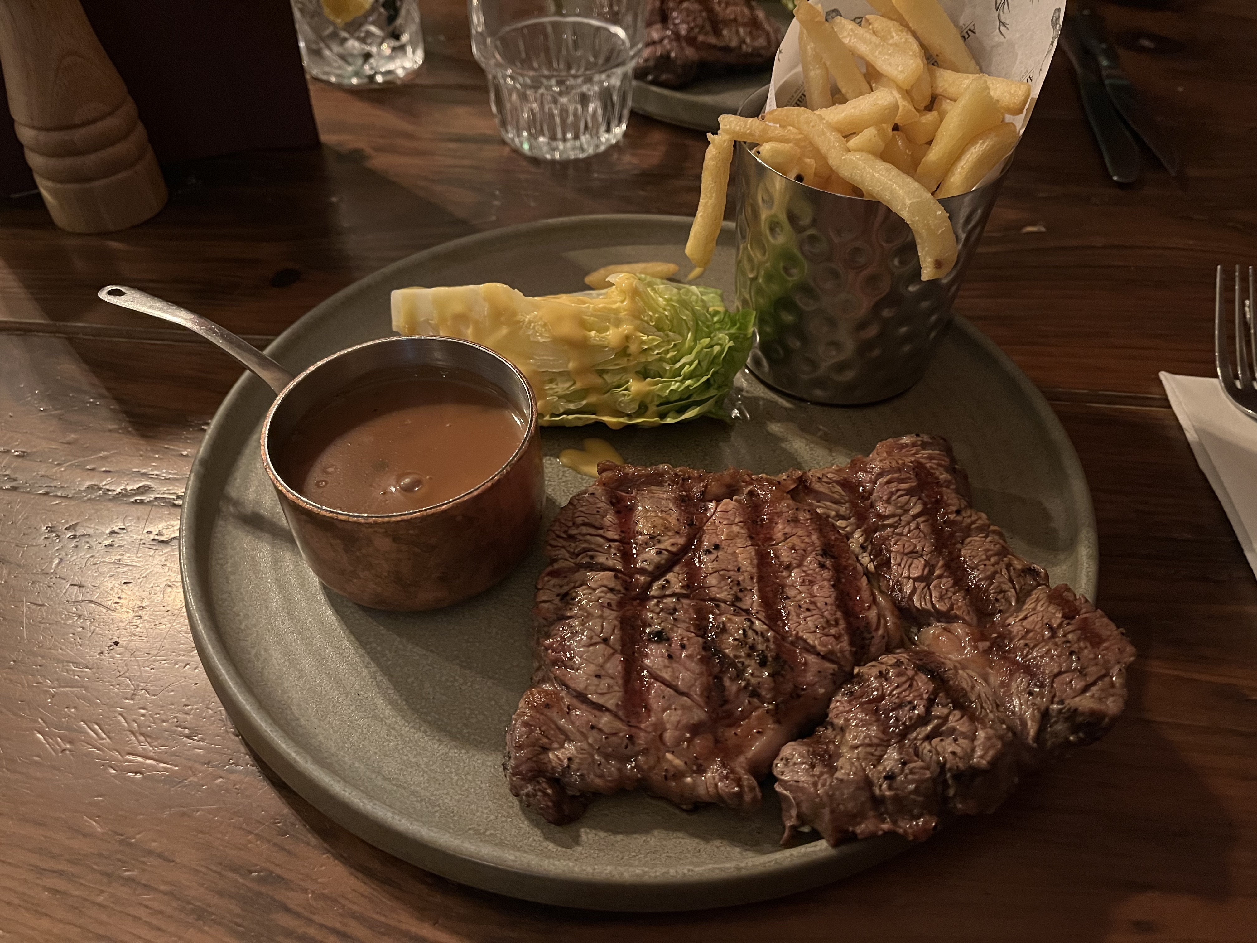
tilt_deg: -46.7
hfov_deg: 67.3
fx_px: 944
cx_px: 628
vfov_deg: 53.1
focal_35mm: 26
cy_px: 472
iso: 800
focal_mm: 5.1
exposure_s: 1/25
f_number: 1.6
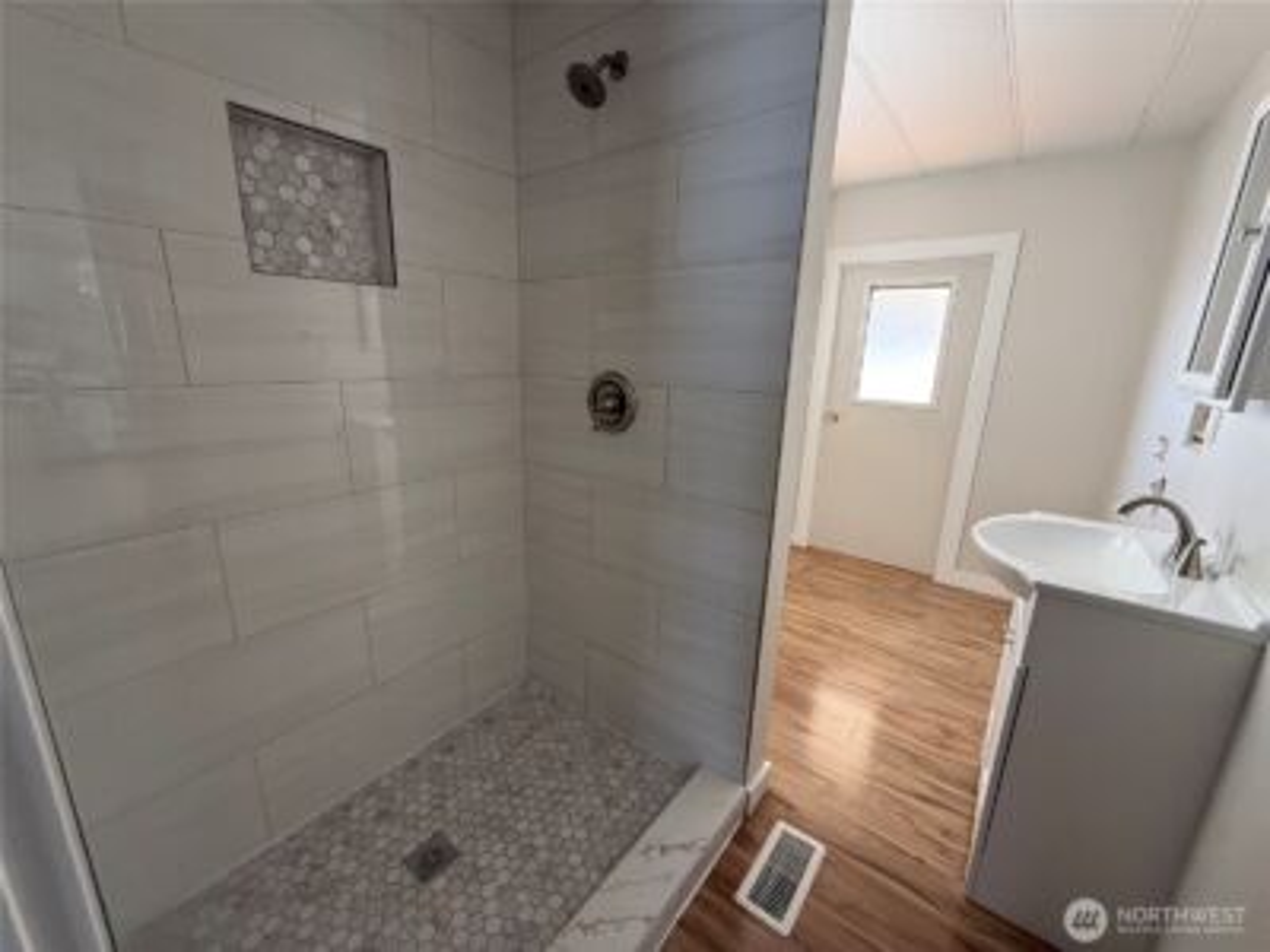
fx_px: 514
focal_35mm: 14
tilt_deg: -13.4
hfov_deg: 102.1
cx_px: 635
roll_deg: -1.4
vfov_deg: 85.7
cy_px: 476
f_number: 2.2
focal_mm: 2.22
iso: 320
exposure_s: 1/99
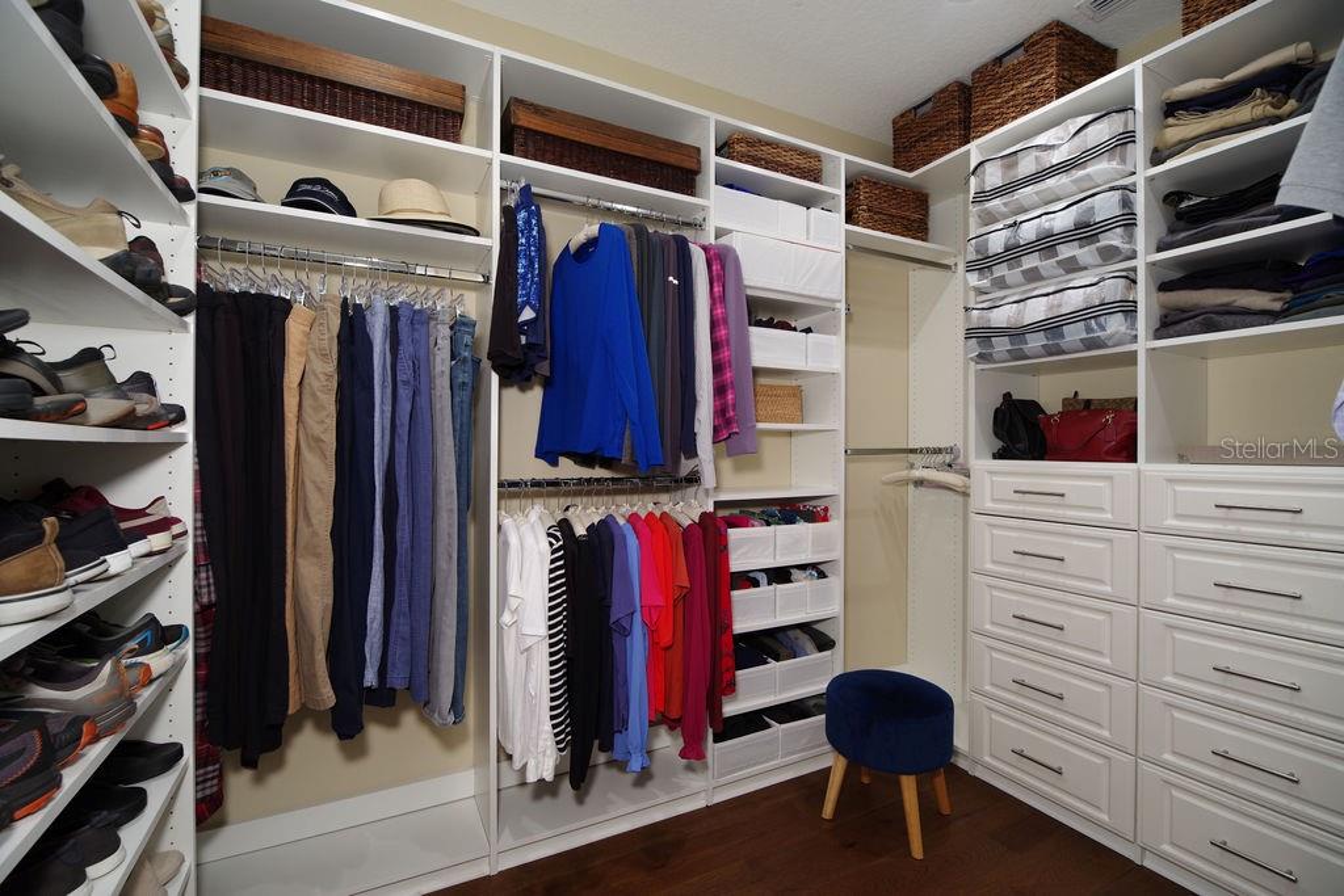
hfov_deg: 100.4
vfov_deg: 77.3
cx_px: 672
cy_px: 448
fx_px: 560
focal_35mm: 15
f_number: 8
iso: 200
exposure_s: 1/6
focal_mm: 15
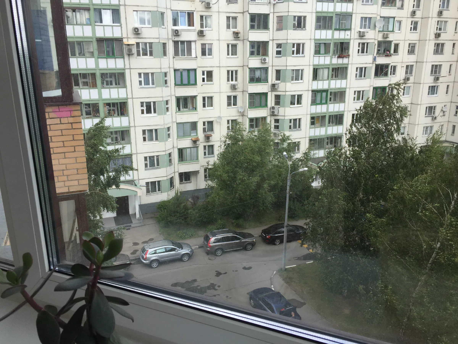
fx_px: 384
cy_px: 172
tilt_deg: -17.3
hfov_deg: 61.7
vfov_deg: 48.2
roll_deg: -0.1
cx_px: 229
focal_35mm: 29
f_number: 2.2
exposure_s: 1/879
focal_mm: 4.15
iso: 32
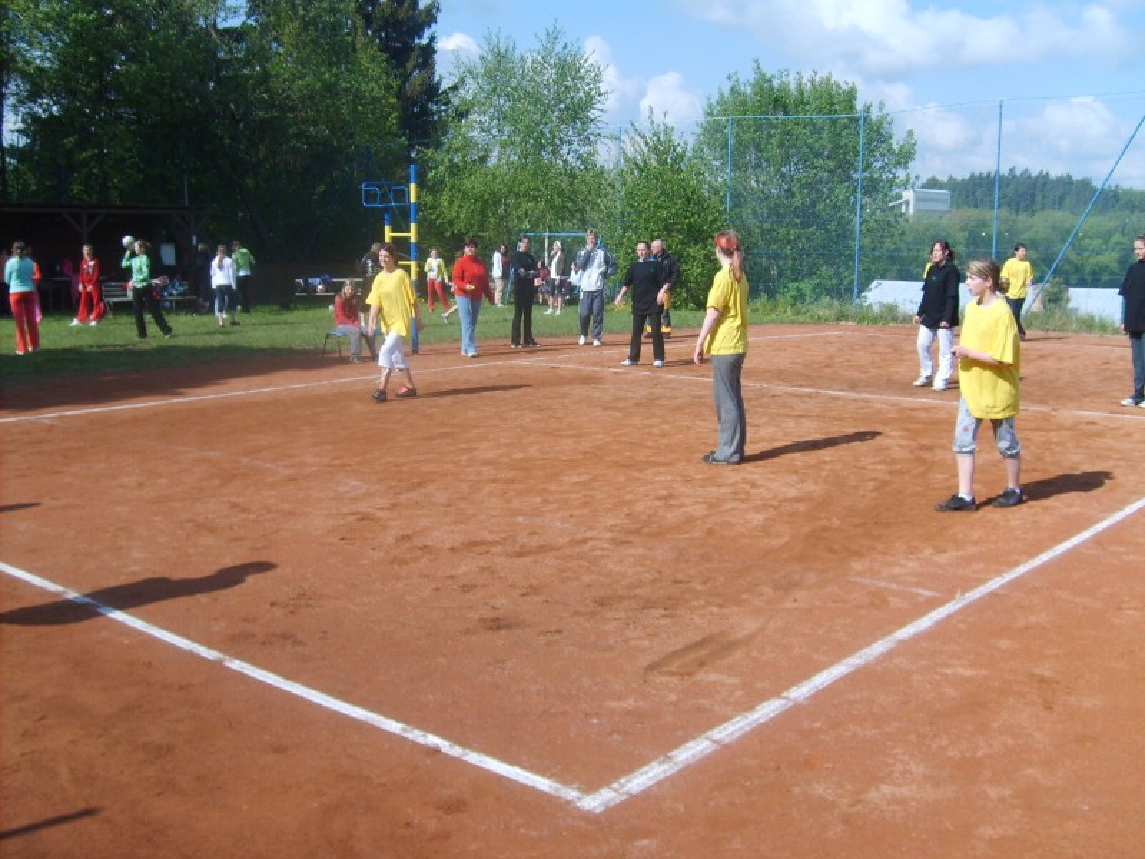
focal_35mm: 35
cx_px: 572
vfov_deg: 40.7
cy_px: 430
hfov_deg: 52.6
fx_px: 1158
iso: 50
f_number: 2.8
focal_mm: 5.8
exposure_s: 1/1000
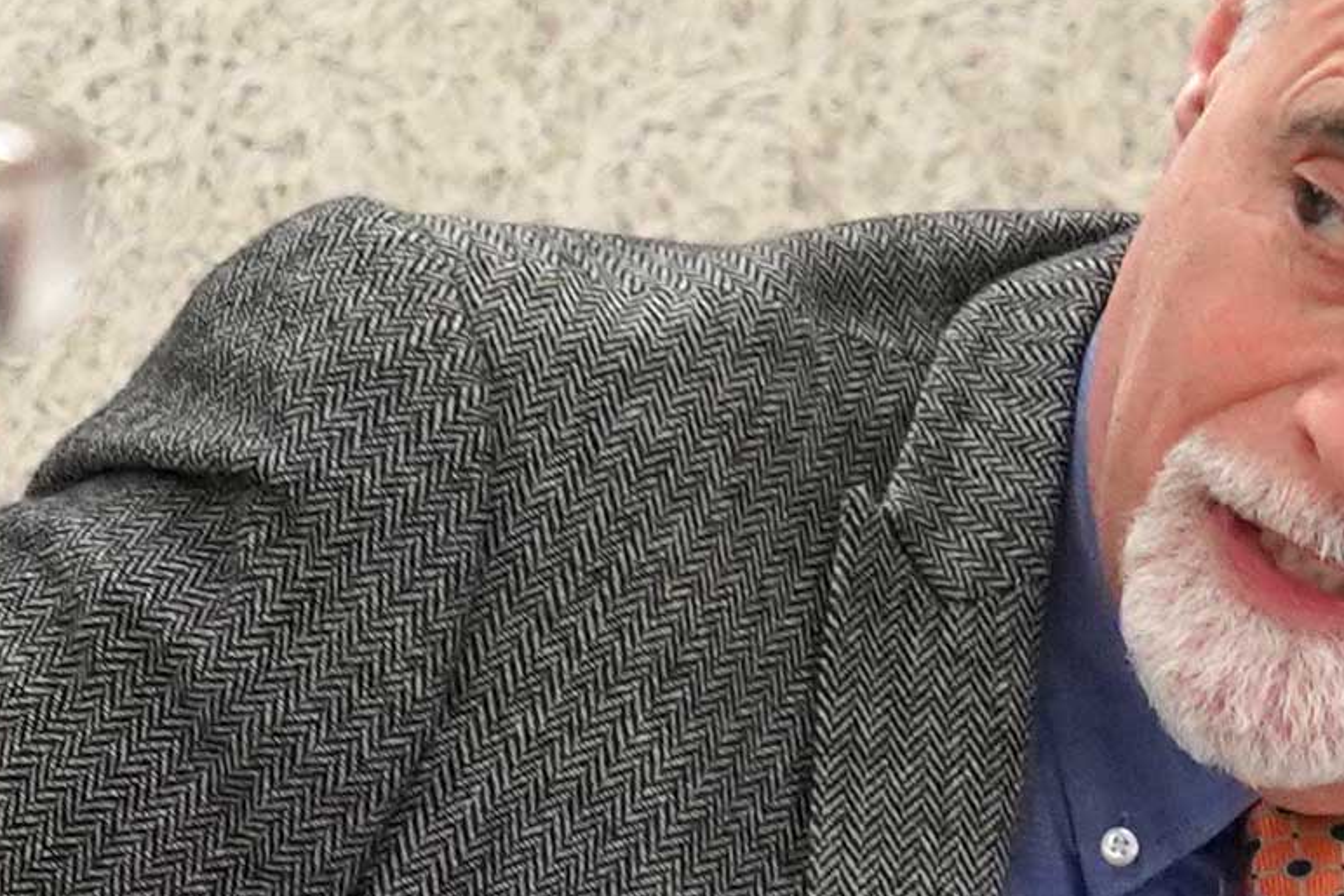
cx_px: 1039
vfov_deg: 1.2
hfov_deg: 1.8
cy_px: 853
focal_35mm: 1121
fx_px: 41856
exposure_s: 1/250
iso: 3200
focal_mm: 147
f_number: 5.6
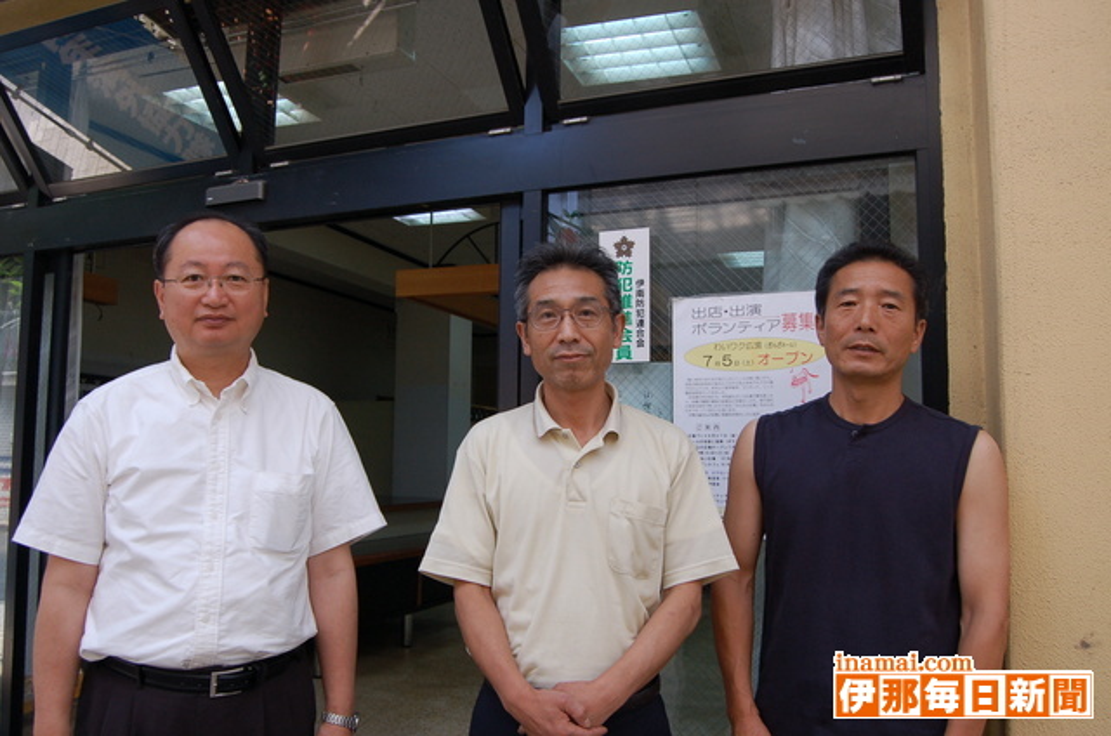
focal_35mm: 30
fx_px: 924
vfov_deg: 43.4
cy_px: 368
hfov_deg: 62.0
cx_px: 556
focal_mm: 20
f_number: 5.6
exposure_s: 1/125
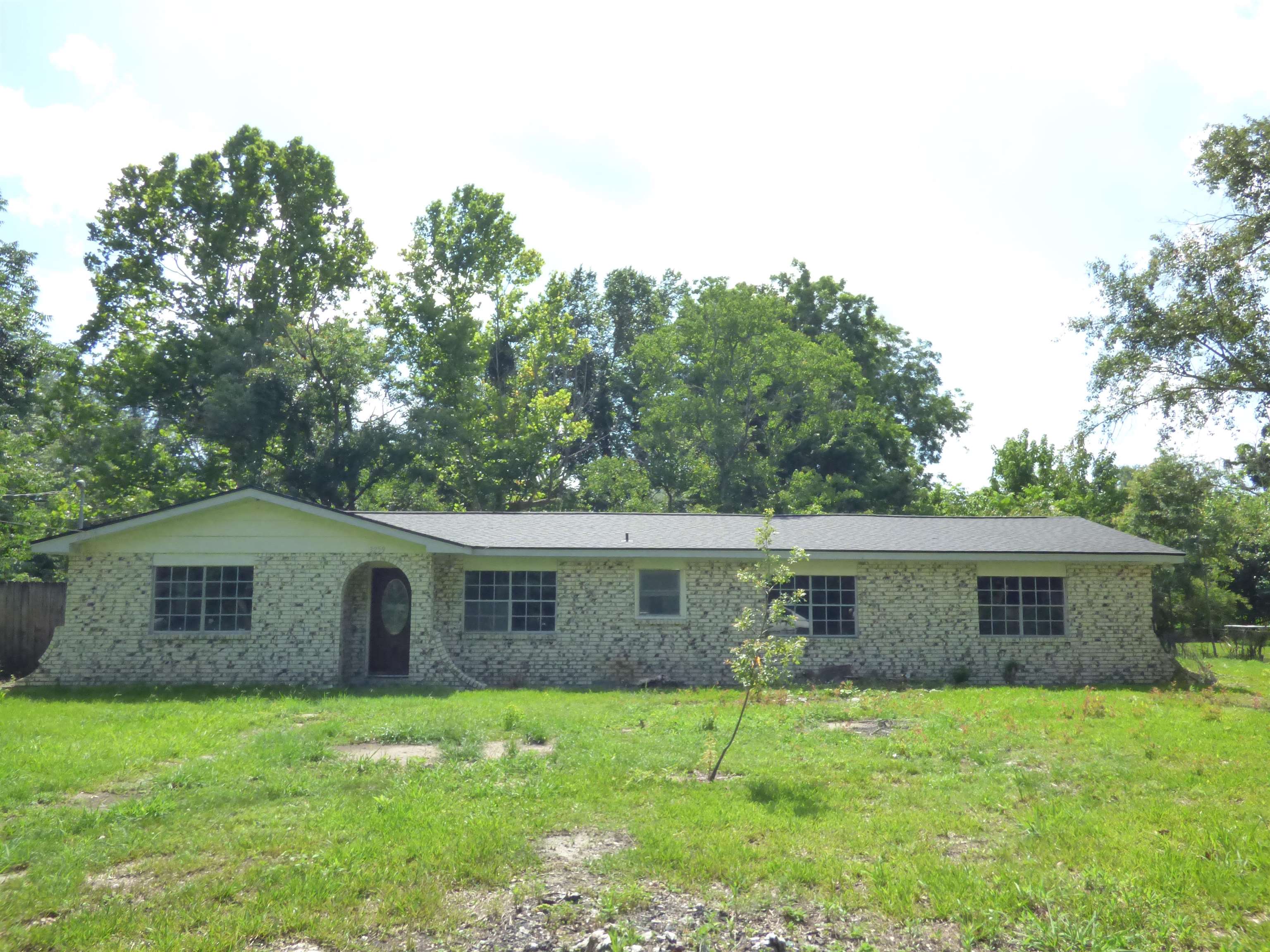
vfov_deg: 53.1
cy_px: 476
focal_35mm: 26
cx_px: 635
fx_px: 954
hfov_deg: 67.3
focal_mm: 4.61
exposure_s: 1/2000
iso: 800
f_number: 4.5
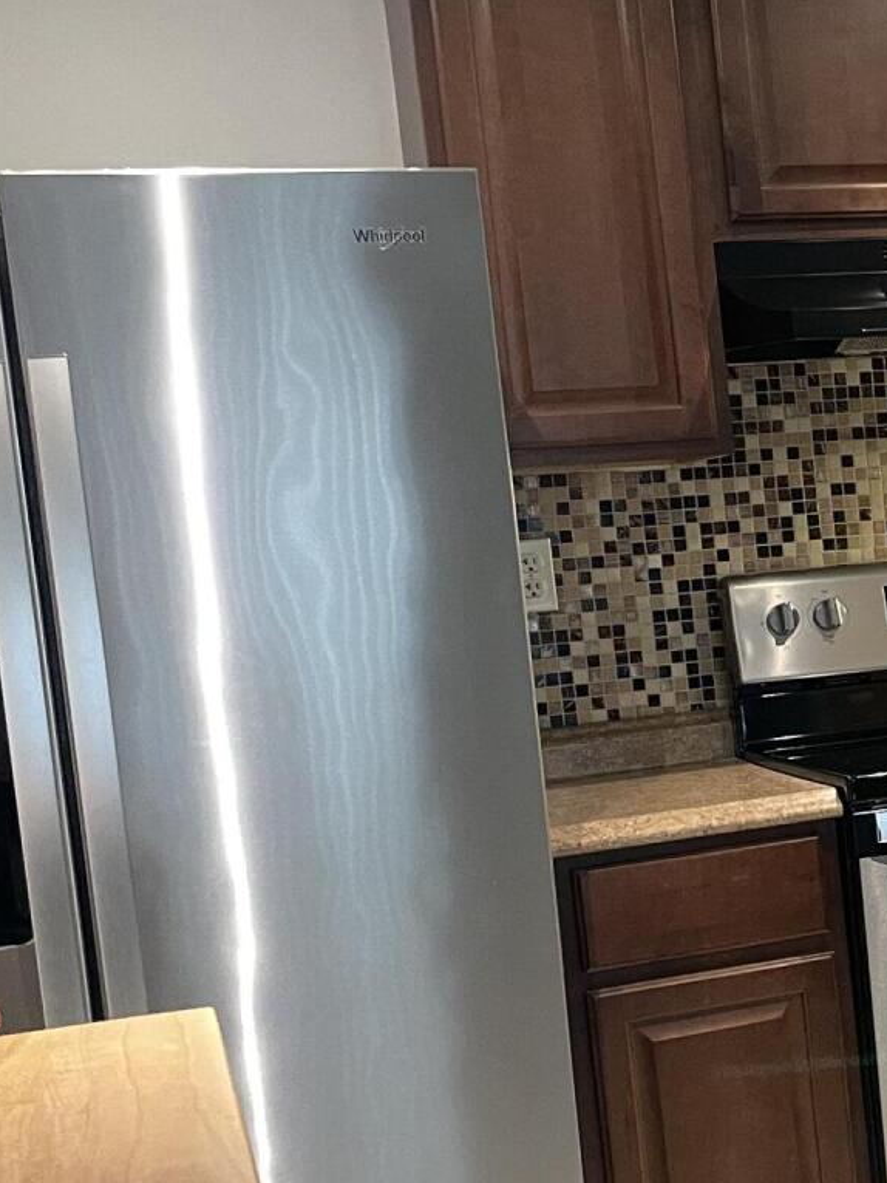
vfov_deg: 28.4
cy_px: 750
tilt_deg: -4.9
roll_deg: +4.3
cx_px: 1103
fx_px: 2323
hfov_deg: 20.1
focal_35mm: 68
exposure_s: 1/60
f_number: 1.6
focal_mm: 4.2
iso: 250
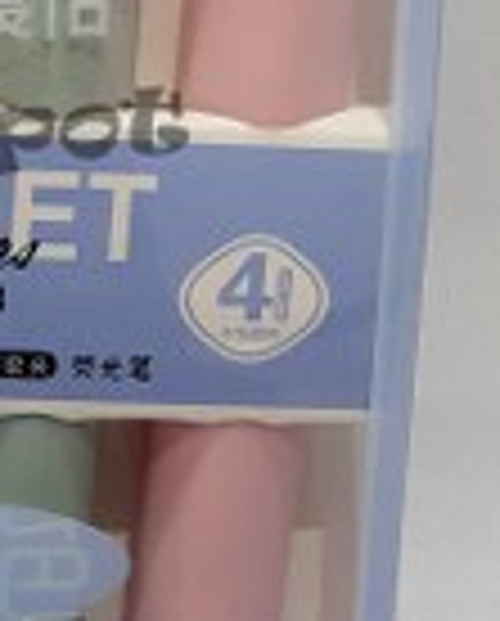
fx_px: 2028
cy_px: 630
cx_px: -81
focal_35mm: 110
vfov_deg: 17.0
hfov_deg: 13.7
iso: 200
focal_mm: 4.32
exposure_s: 1/50
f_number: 2.4
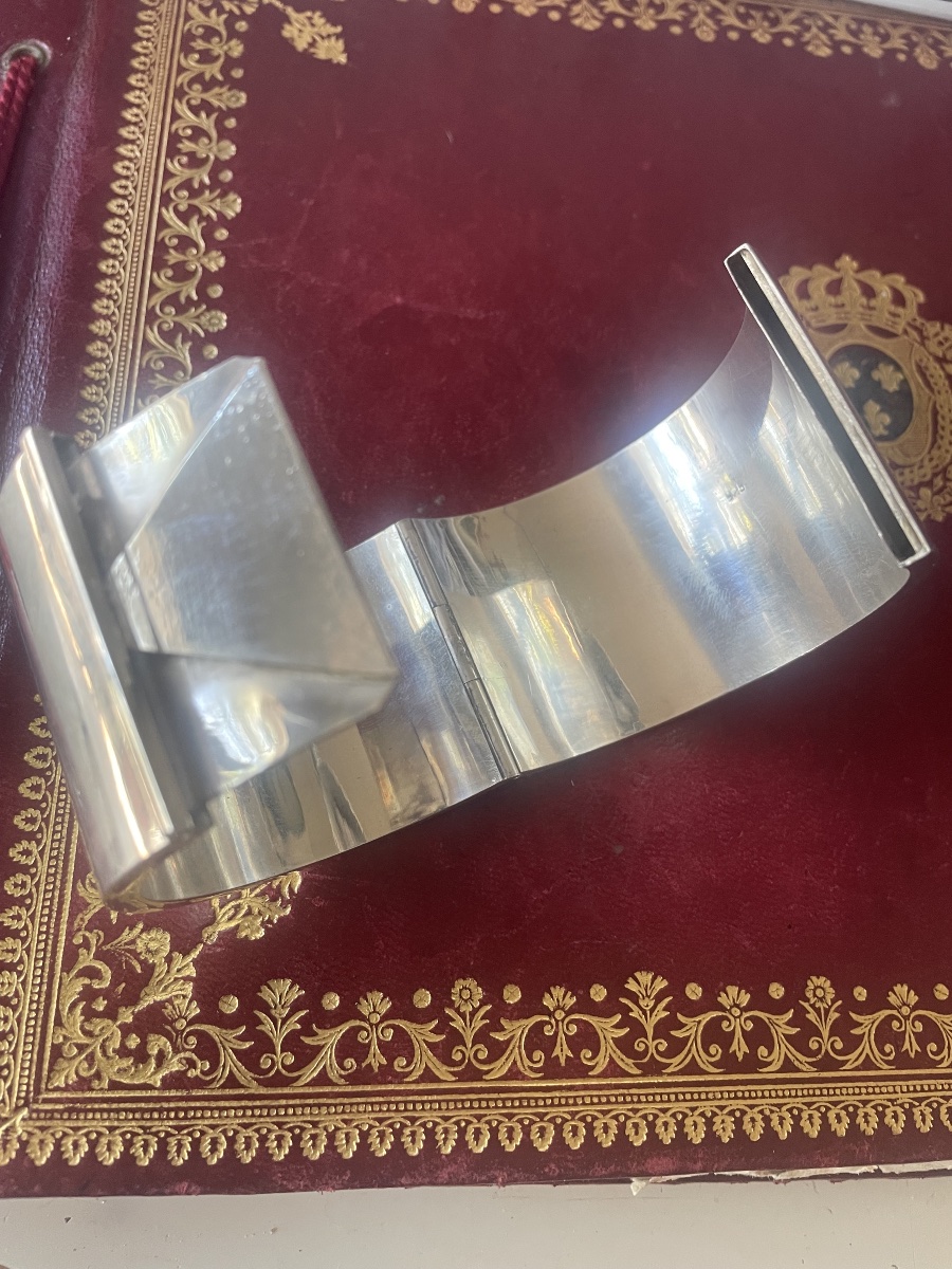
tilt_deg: -70.8
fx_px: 953
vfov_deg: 67.3
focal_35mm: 26
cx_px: 476
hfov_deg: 53.1
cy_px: 634
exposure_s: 1/83
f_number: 1.6
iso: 125
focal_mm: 4.2
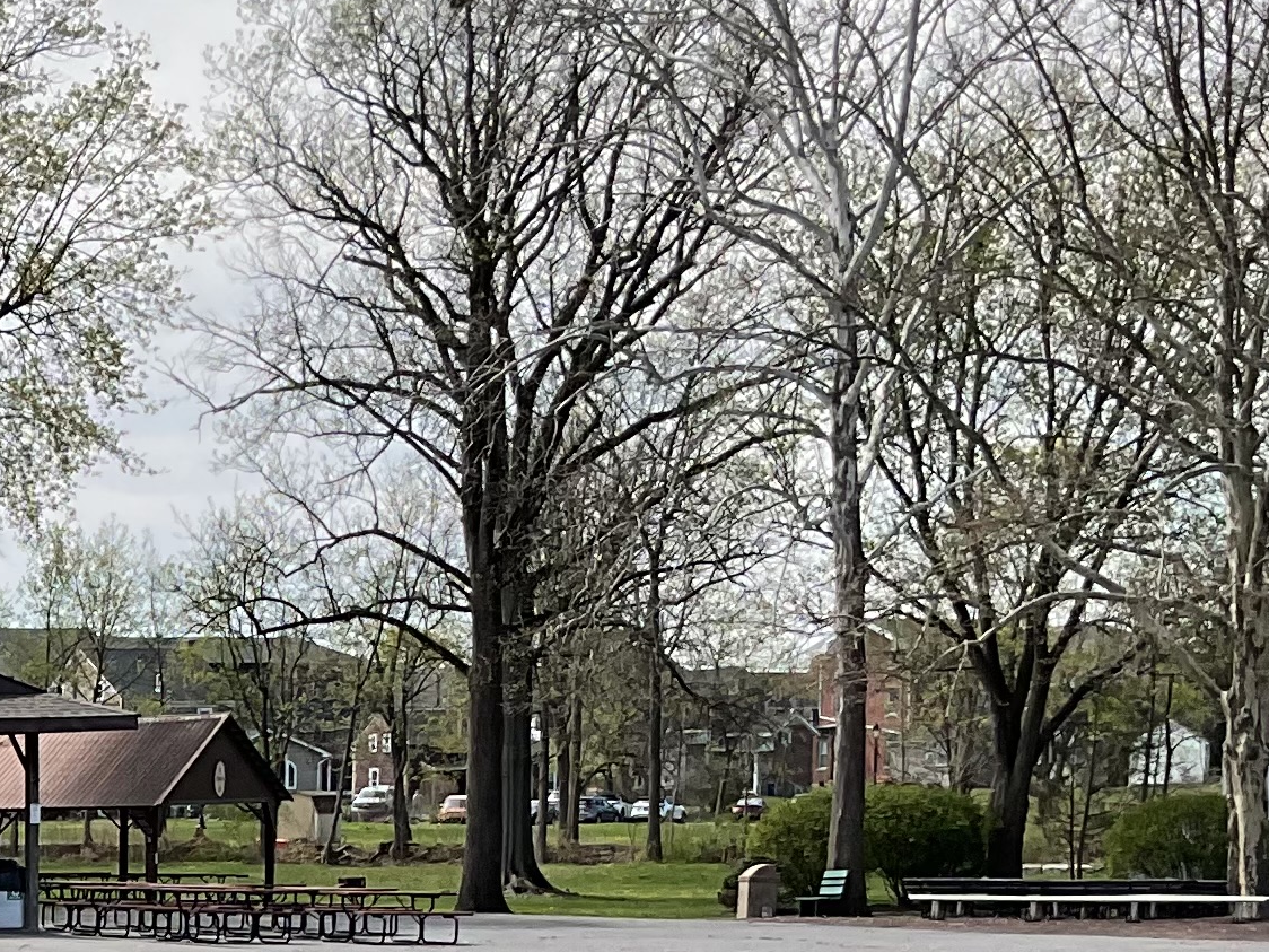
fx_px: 3813
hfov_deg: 17.8
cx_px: -353
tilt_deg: -3.9
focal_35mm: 104
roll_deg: -0.6
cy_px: 1250
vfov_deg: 13.7
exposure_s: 1/1015
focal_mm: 3
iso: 16
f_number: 1.8
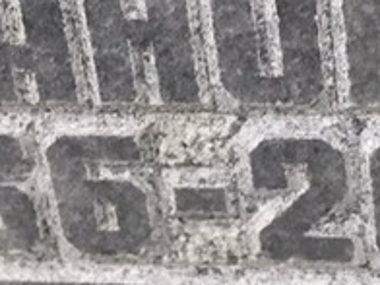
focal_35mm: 146
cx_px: 207
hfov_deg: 13.5
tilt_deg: -33.5
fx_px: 1603
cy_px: -52
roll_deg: +7.7
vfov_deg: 10.0
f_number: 1.8
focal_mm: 3.99
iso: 25
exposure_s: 1/100
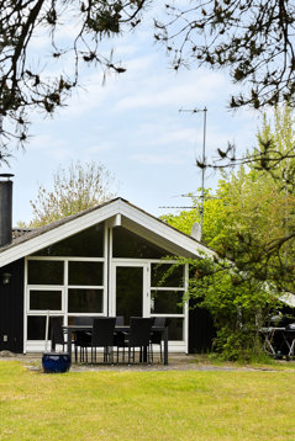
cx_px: 35
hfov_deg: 21.2
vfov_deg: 31.9
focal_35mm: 63
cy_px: 200
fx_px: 772
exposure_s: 1/200
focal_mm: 25
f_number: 6.3
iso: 500
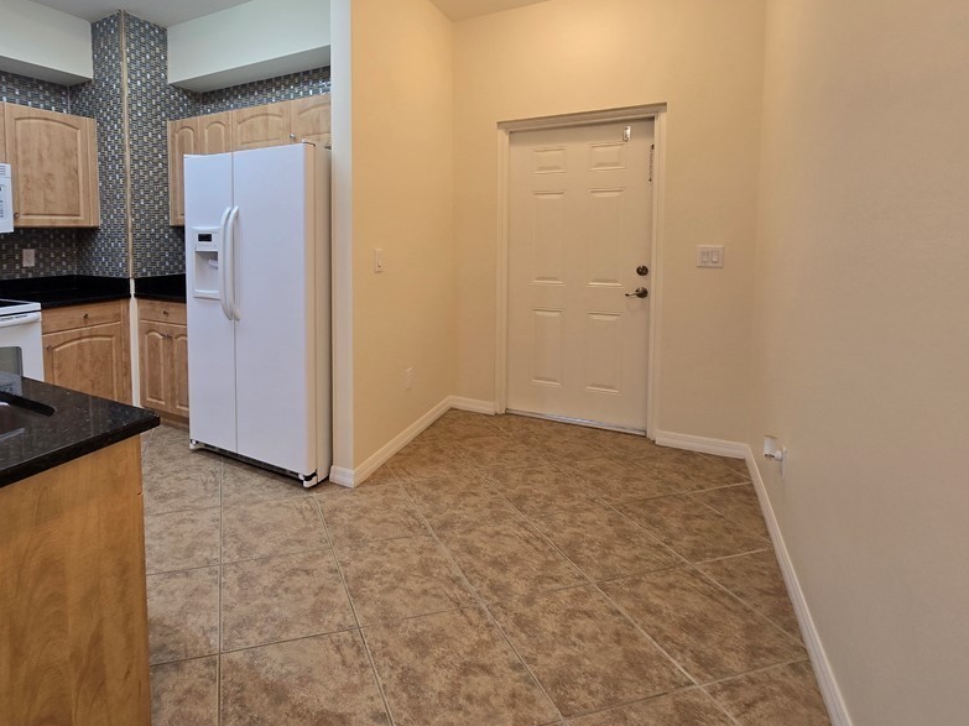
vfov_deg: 73.4
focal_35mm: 17
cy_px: 270
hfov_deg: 88.7
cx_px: 348
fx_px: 476
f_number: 2.2
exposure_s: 1/60
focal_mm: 2.2
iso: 125
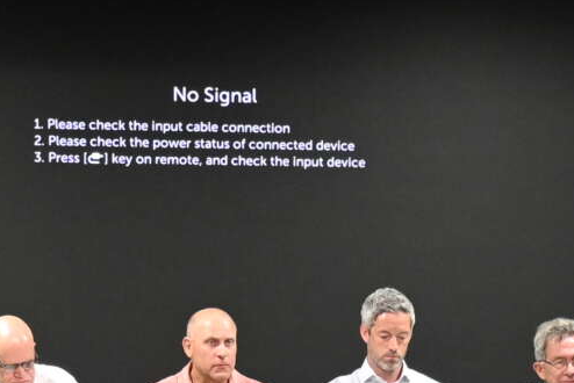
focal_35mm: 237
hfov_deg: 8.7
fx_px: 3779
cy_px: 486
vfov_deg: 5.8
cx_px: 313
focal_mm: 30.5
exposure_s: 1/125
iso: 2000
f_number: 4.8
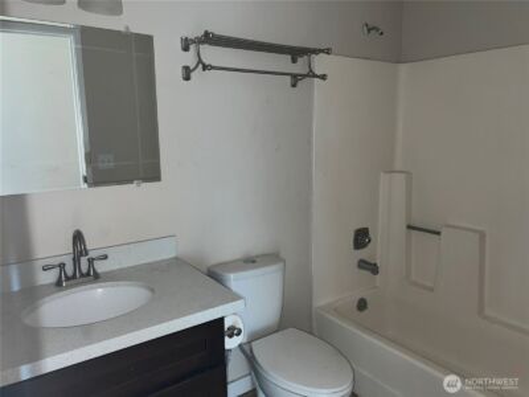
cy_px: 198
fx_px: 397
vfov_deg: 53.1
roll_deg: +0.9
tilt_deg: -10.5
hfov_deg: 67.3
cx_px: 264
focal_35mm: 26
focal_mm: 5.7
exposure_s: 1/10
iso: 100
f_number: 1.5
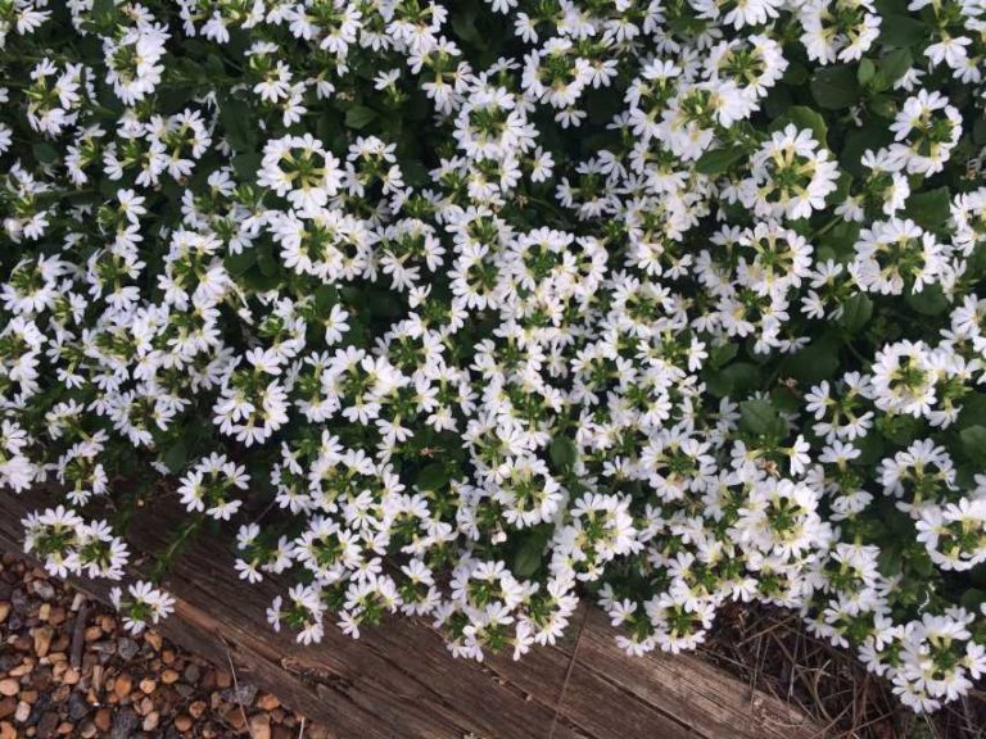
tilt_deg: -65.8
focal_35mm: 29
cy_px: 370
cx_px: 493
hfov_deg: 61.7
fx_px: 826
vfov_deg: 48.2
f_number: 2.2
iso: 32
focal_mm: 4.15
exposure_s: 1/1080
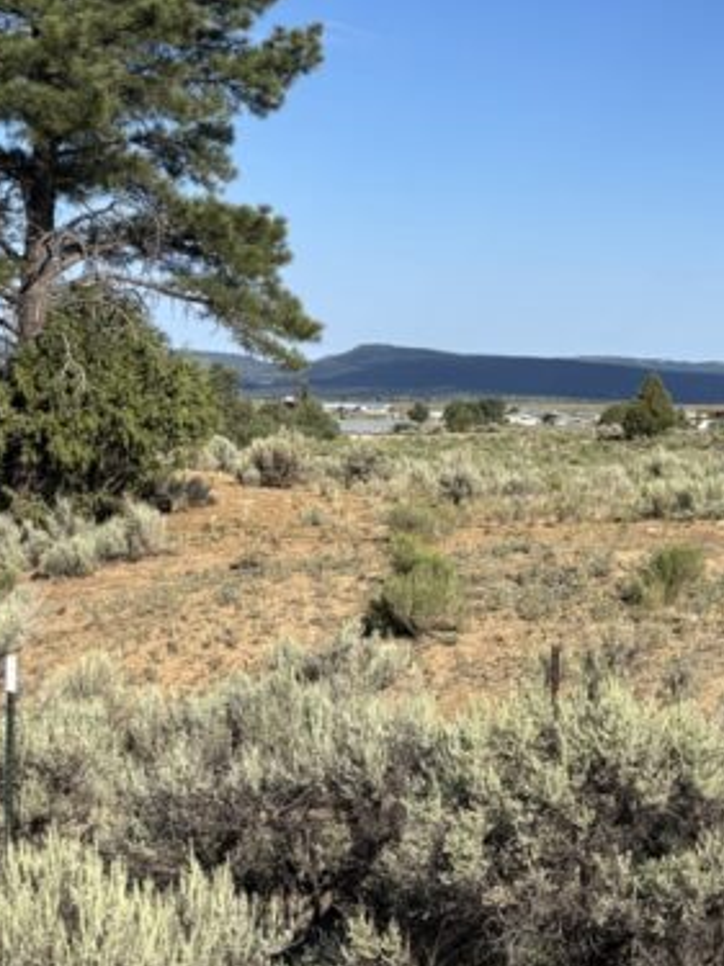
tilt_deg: +3.5
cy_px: 286
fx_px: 1981
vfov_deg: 27.2
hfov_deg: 19.1
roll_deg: -2.2
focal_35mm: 71
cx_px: 951
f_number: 1.6
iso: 50
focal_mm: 5.96
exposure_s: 1/3650
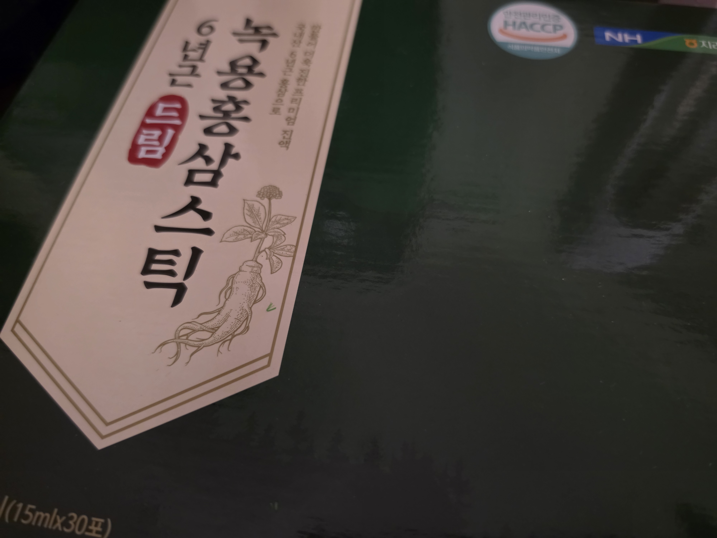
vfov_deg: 58.9
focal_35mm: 23
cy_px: 269
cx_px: 358
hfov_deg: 73.9
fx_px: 476
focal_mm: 6.5
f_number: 1.4
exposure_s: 1/15
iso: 1250
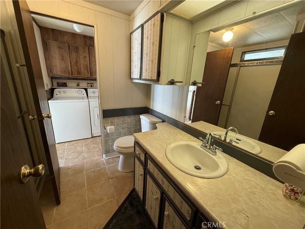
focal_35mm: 14
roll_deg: -2.9
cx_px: 152
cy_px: 114
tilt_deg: -15.7
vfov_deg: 85.7
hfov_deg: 102.1
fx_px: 123
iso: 250
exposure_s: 1/60
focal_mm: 2.22
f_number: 2.2
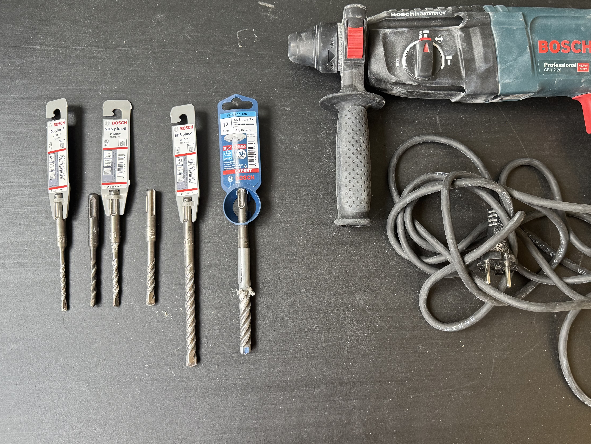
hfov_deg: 58.1
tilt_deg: -78.2
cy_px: 200
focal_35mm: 31
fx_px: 529
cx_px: 341
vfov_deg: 45.4
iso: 250
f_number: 1.78
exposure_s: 1/60
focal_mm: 6.76
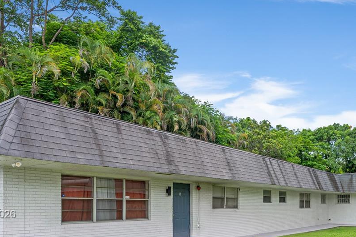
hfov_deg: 57.6
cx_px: 233
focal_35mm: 32
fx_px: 316
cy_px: 215
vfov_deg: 38.2
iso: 200
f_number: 8
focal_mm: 16
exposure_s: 1/30
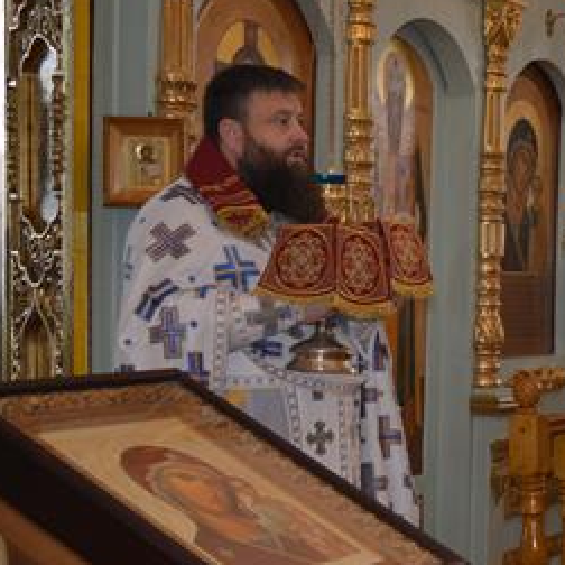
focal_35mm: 81
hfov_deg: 19.7
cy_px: 428
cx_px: 738
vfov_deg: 21.2
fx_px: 1496
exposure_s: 1/30
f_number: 3.8
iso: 200
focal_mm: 20
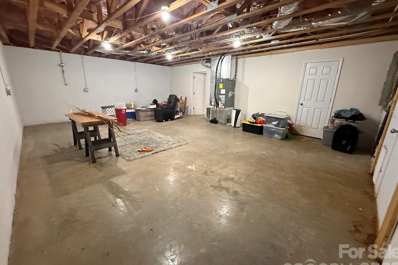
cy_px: 130
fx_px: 166
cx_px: 198
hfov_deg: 100.4
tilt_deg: -14.7
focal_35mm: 15
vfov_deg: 77.3
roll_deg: -1.0
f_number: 2.2
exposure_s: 1/60
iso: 800
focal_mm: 2.22
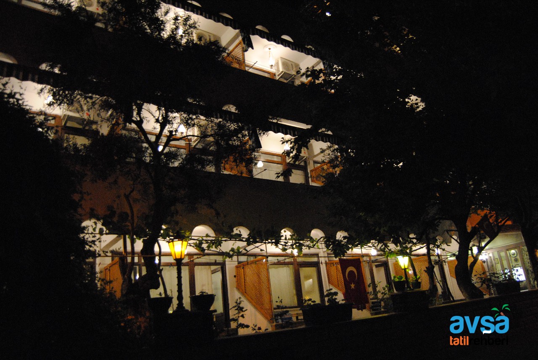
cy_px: 180
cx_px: 269
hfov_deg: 67.3
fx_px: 404
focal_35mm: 27
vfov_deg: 48.1
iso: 1600
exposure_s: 1/25
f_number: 3.5
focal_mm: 18
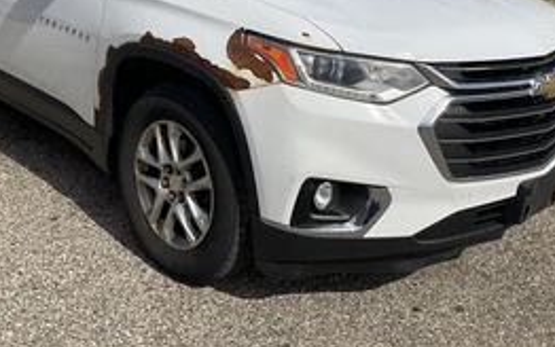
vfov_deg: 26.5
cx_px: 248
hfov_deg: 42.6
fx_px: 711
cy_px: 32
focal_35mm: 47
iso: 25
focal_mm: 3
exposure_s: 1/3788
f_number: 1.8
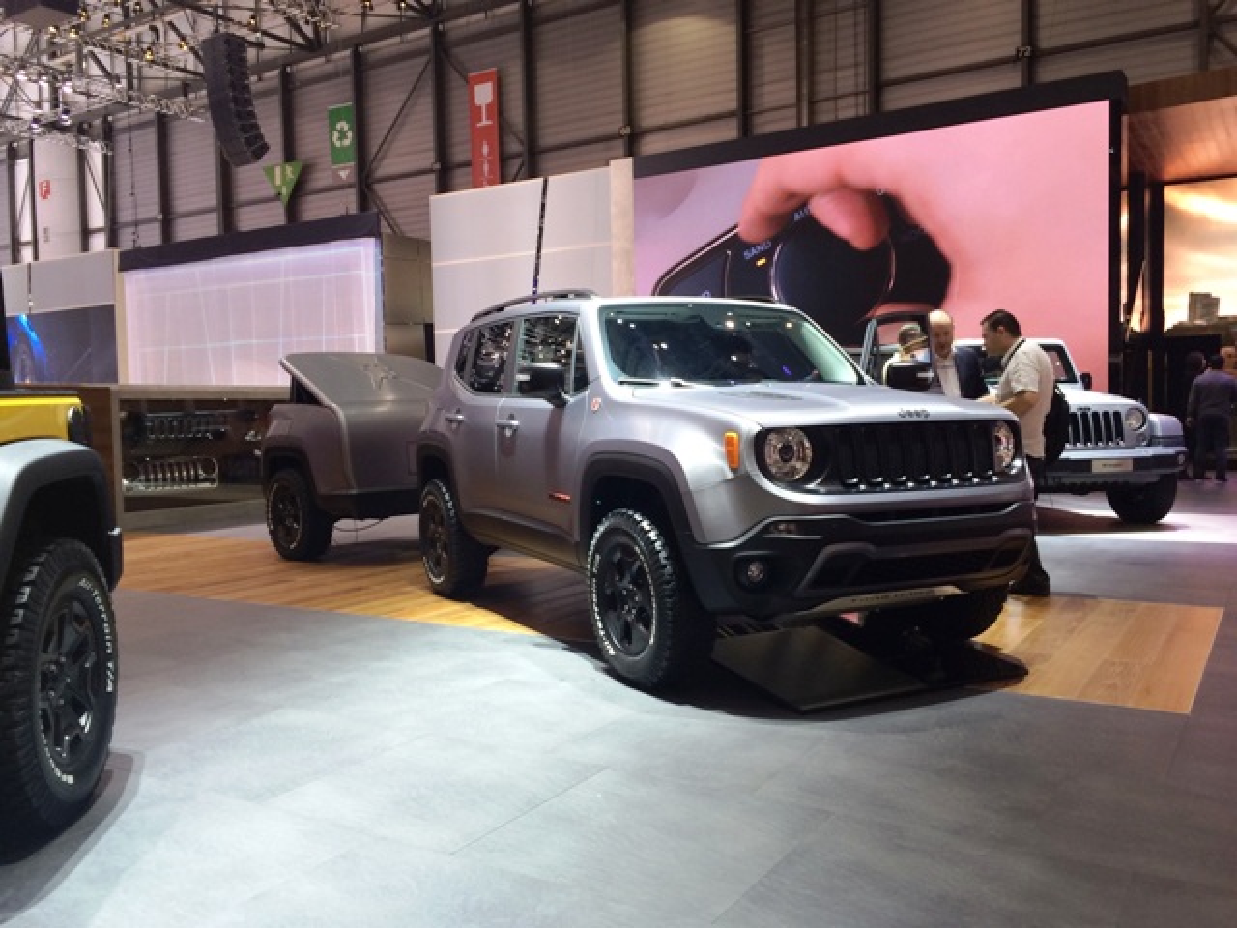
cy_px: 464
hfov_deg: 60.0
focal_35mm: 30
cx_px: 618
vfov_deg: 46.8
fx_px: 1072
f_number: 2.2
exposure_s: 1/30
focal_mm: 4.12
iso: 40
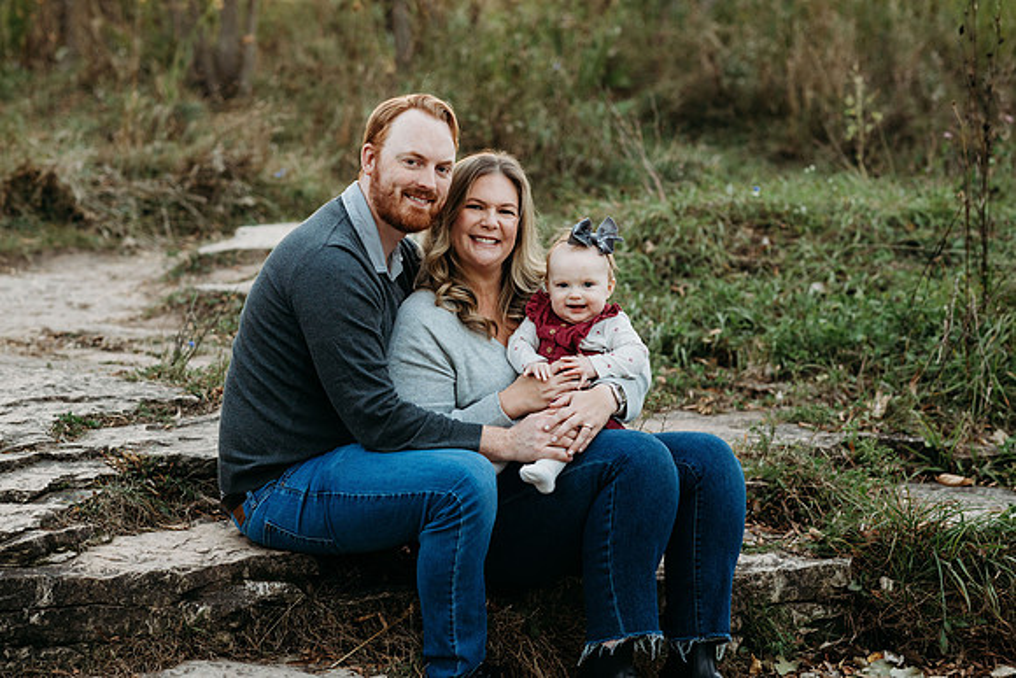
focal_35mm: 85
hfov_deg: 23.9
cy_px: 339
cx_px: 508
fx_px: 2399
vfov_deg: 16.1
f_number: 3.5
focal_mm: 85
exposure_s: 1/640
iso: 640
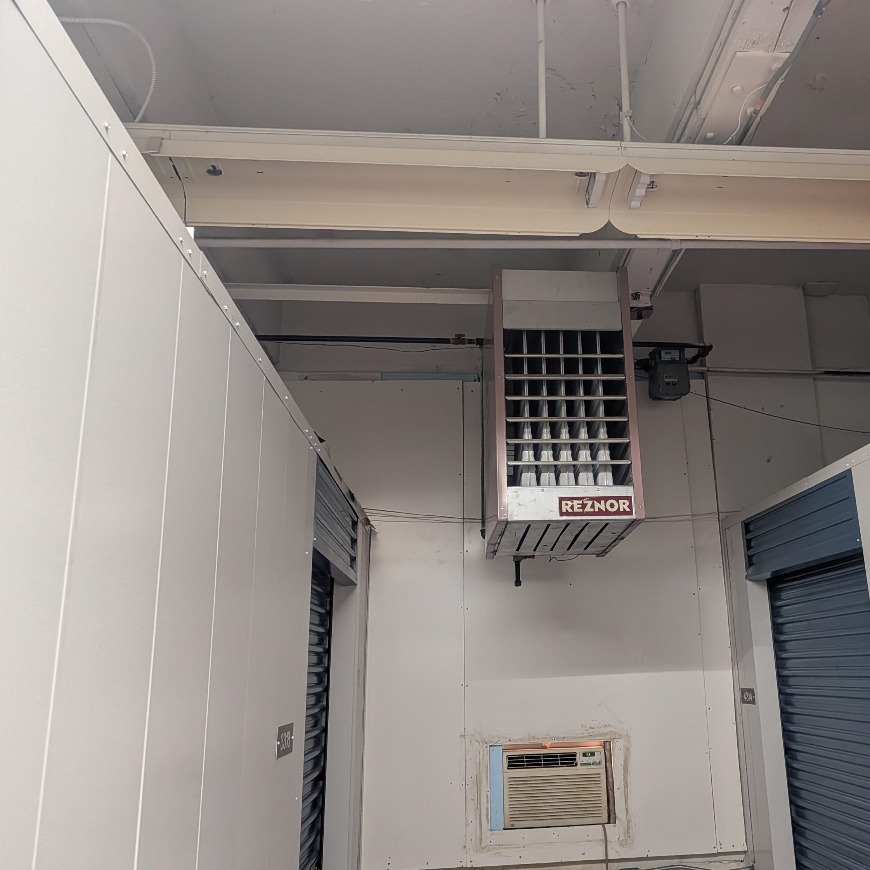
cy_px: 443
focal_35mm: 29
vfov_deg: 55.6
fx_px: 825
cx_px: 536
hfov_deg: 55.1
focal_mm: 6.9
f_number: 1.68
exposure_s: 1/120
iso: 675
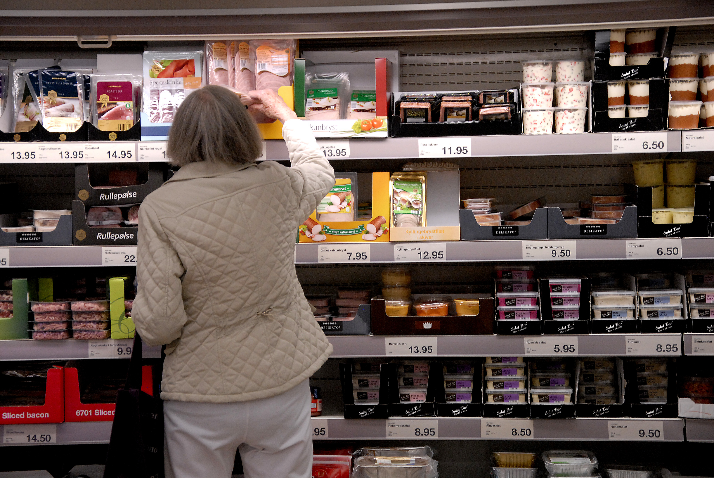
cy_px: 239
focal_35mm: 87
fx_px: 1728
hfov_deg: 23.4
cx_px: 357
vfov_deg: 15.8
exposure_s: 1/125
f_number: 5
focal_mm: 58
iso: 800
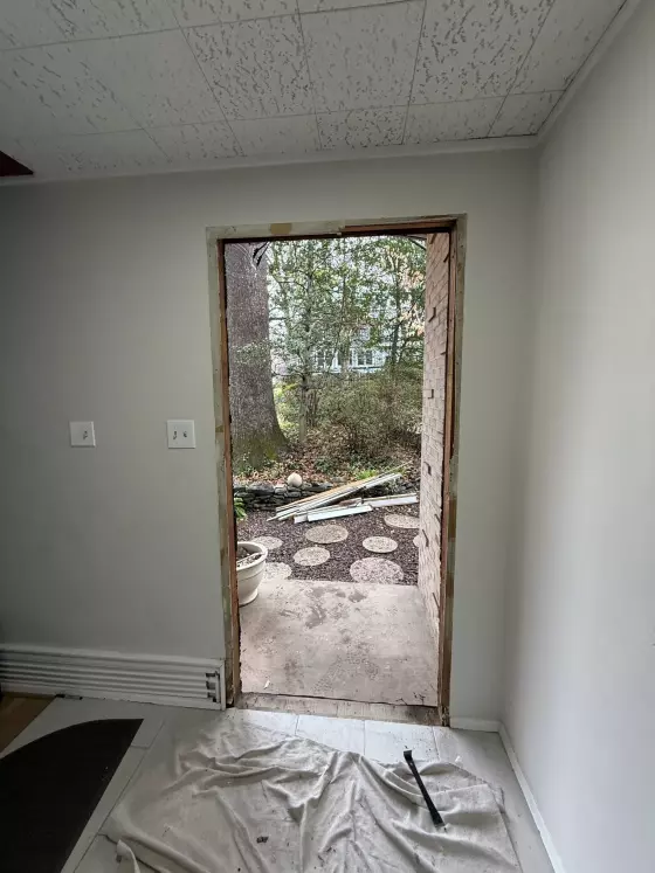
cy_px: 436
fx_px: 353
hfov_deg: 85.7
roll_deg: +0.3
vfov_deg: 102.1
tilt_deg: -6.1
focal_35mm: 14
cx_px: 328
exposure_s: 1/120
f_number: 2.2
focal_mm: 2.22
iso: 250
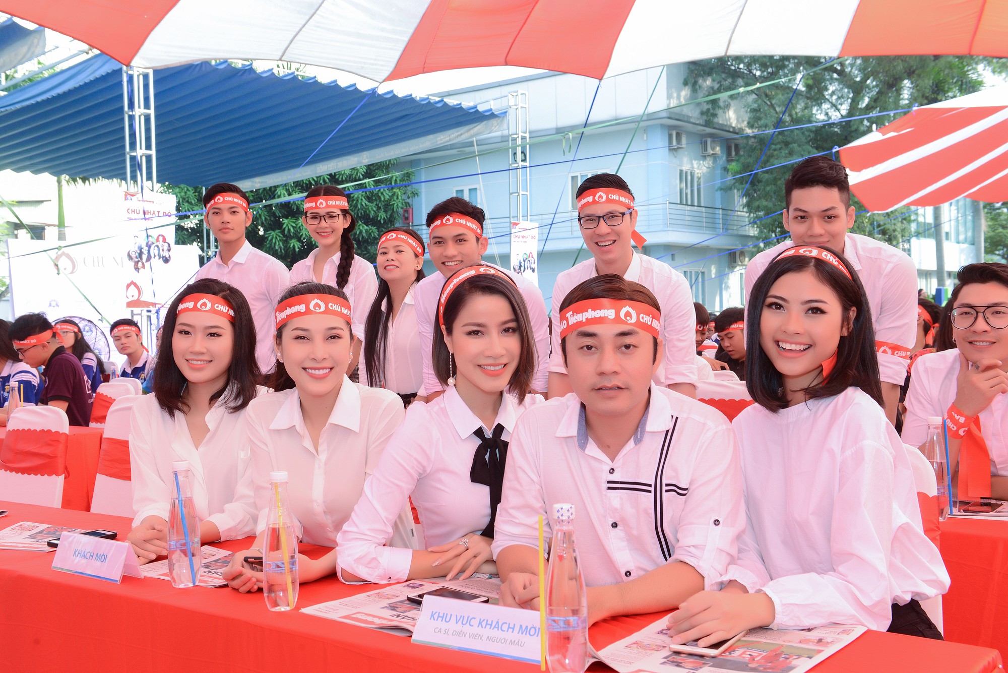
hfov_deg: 46.4
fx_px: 1176
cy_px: 336
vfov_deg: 31.9
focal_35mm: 42
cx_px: 504
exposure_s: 1/160
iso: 800
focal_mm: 42
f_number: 9
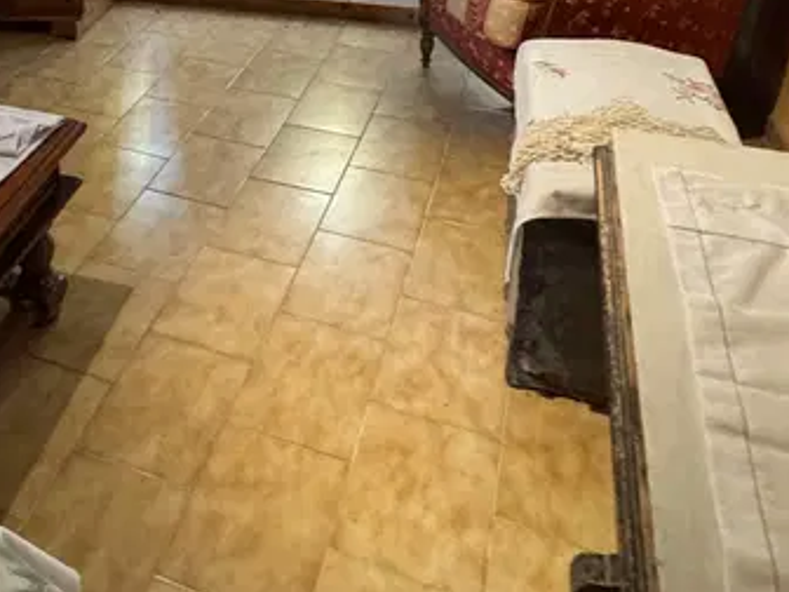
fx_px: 912
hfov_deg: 44.9
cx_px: 178
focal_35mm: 40
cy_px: -45
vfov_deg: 32.1
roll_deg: +2.1
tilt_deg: -18.8
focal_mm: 2.22
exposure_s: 1/50
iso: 500
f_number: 2.2
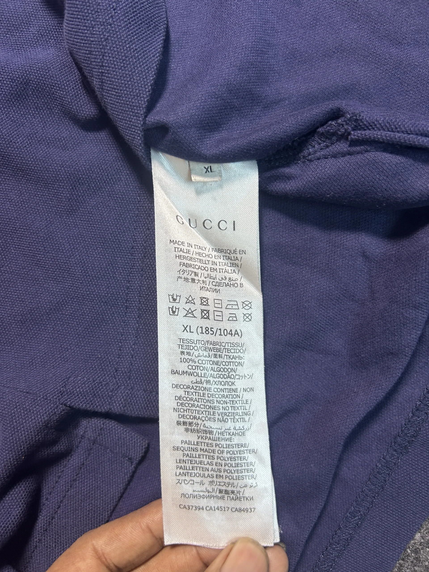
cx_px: 214
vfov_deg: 67.3
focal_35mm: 26
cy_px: 286
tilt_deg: -71.1
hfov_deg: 53.1
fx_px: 430
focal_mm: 5.7
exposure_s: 1/50
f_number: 1.5
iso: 125
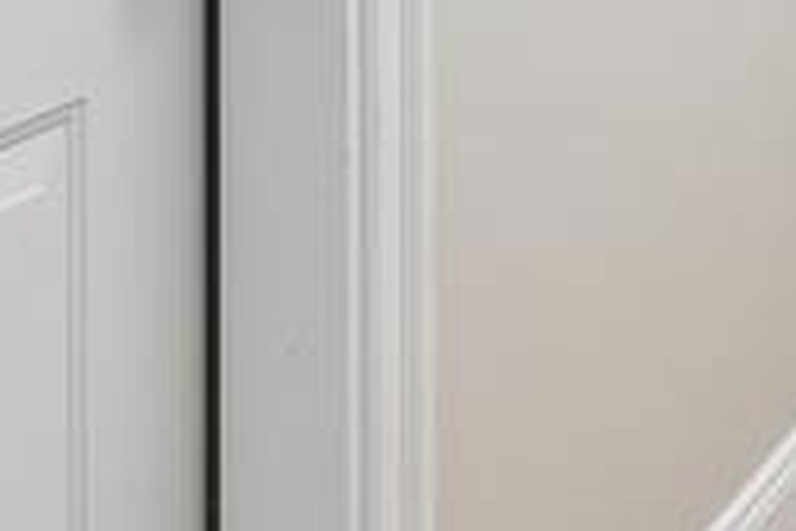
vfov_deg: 10.8
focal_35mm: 116
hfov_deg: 17.2
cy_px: -522
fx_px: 2565
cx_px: 818
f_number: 8
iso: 400
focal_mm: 20
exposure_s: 1/25
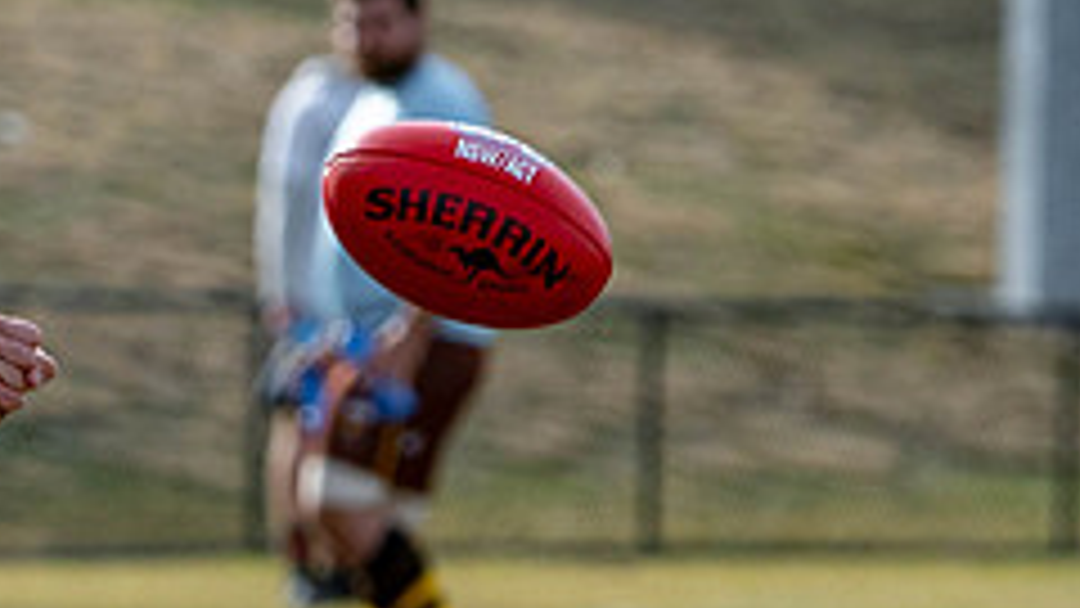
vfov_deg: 1.0
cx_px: -203
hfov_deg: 1.8
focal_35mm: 1209
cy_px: 781
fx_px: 34622
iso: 280
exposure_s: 1/1600
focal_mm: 170
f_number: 3.5
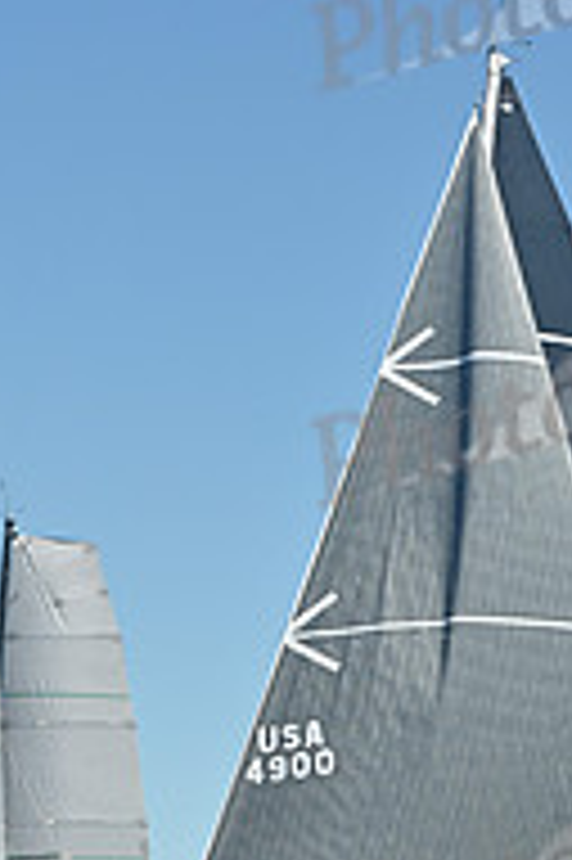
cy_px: 687
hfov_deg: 6.4
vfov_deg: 9.6
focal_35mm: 213
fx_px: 5085
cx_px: 81
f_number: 8
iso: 250
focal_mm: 70
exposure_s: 1/1600
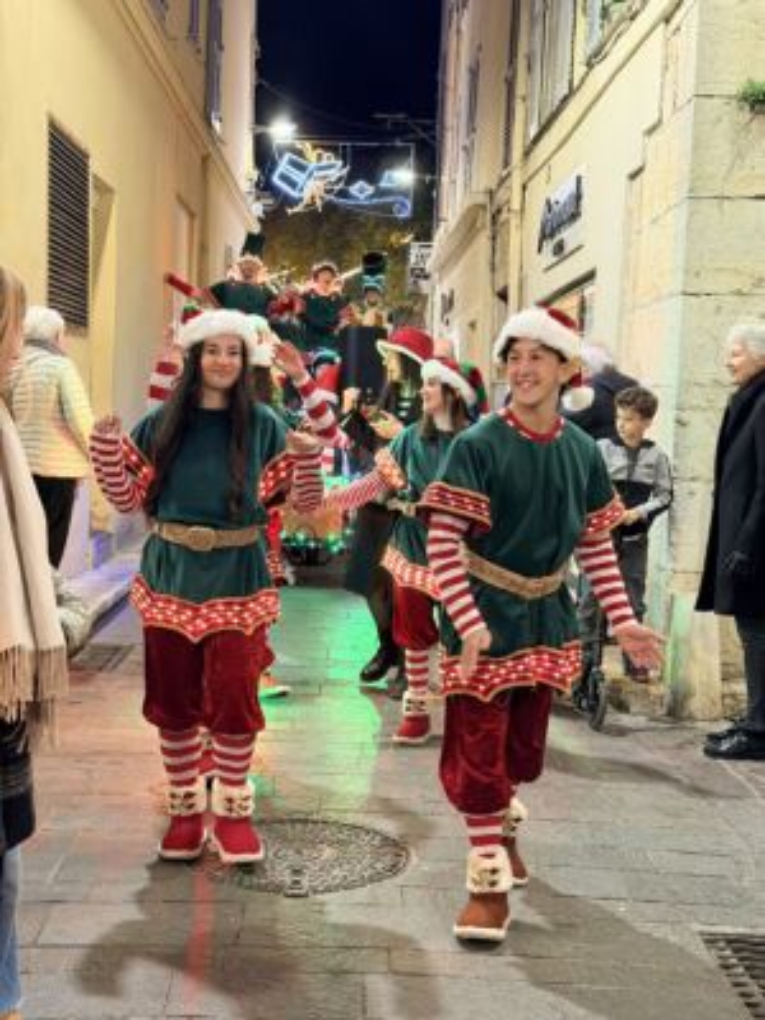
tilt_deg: -4.9
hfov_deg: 30.3
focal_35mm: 48
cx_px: 382
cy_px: 510
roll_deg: -2.4
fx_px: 1414
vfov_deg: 39.7
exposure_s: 1/33
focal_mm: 6.76
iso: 400
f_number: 1.78
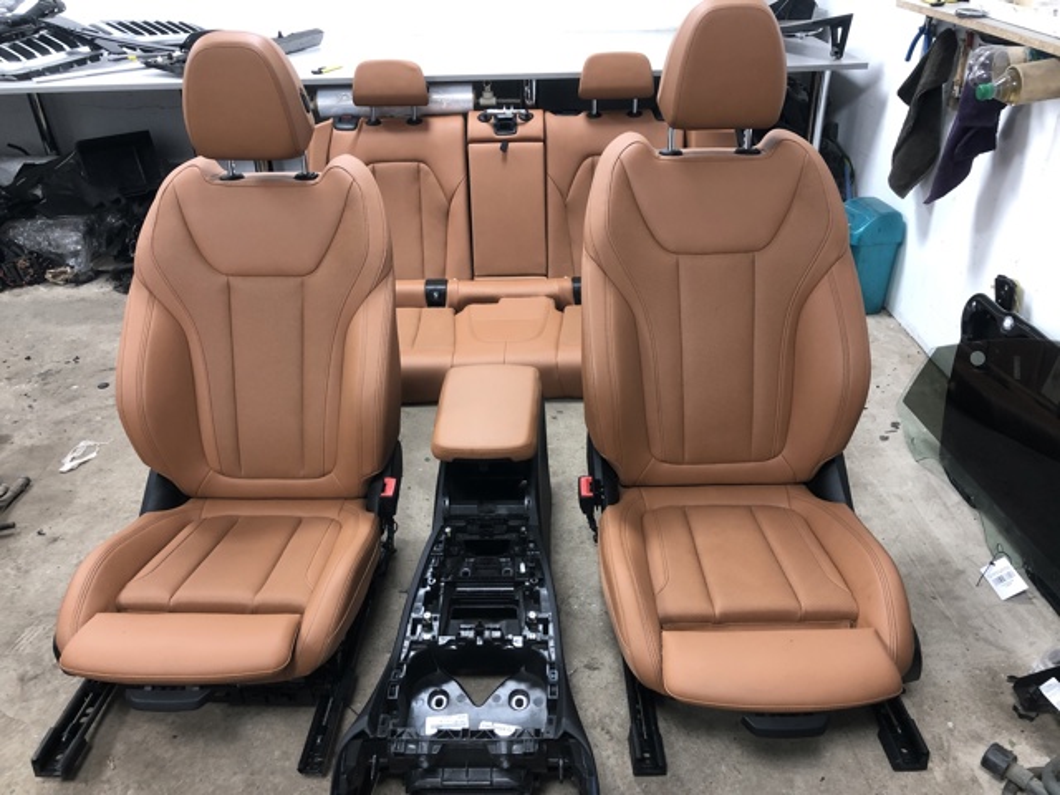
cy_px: 398
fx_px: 857
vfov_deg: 49.7
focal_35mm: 28
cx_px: 530
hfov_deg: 63.4
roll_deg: +3.0
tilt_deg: -31.0
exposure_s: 1/17
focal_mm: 4
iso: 64
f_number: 1.8
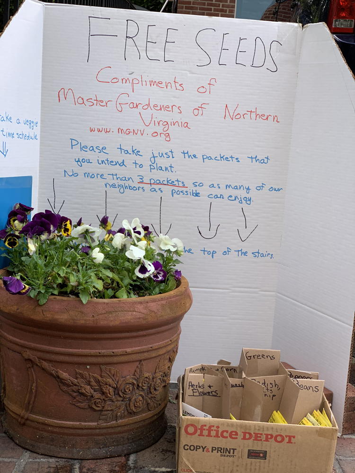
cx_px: 178
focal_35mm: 52
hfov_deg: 28.0
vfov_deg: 36.8
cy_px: 236
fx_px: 711
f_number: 2.4
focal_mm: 6
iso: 16
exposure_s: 1/125
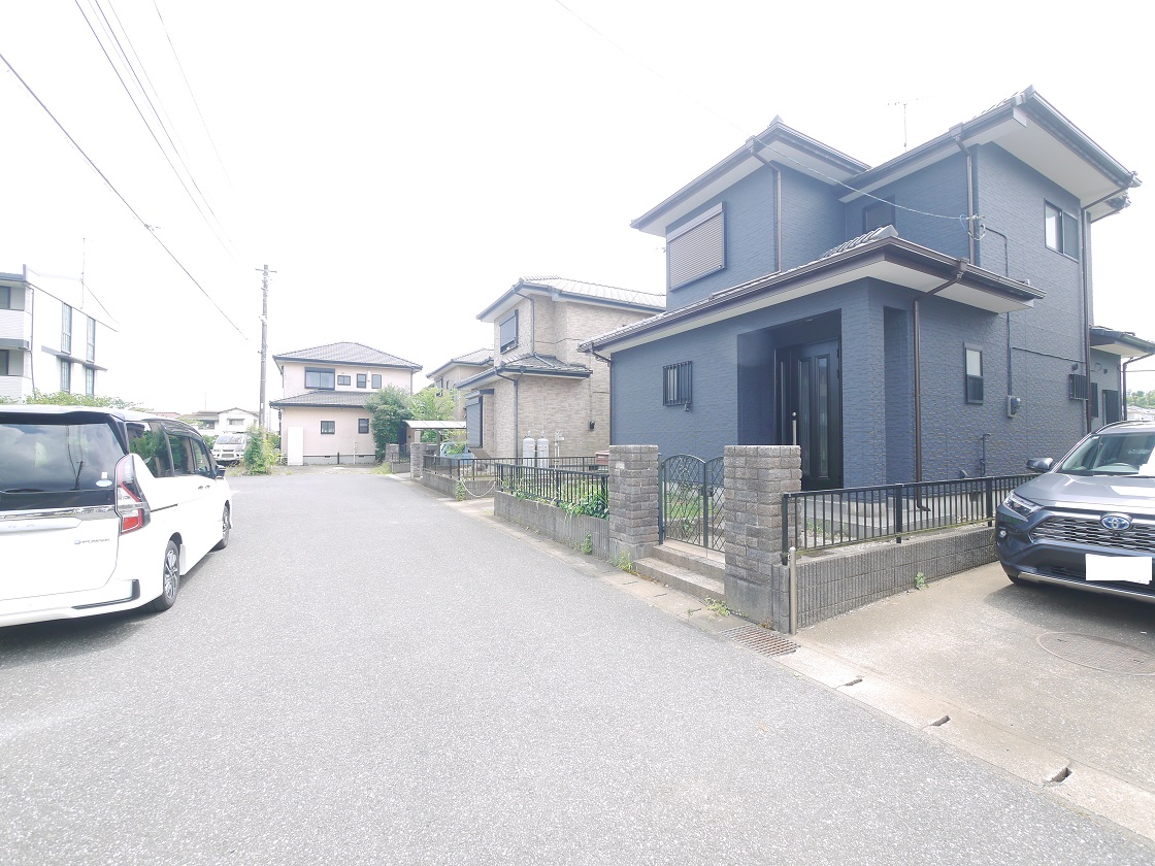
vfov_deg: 85.7
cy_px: 433
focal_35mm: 14
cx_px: 578
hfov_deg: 102.1
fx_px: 467
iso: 160
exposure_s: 1/160
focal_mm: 7
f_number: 5
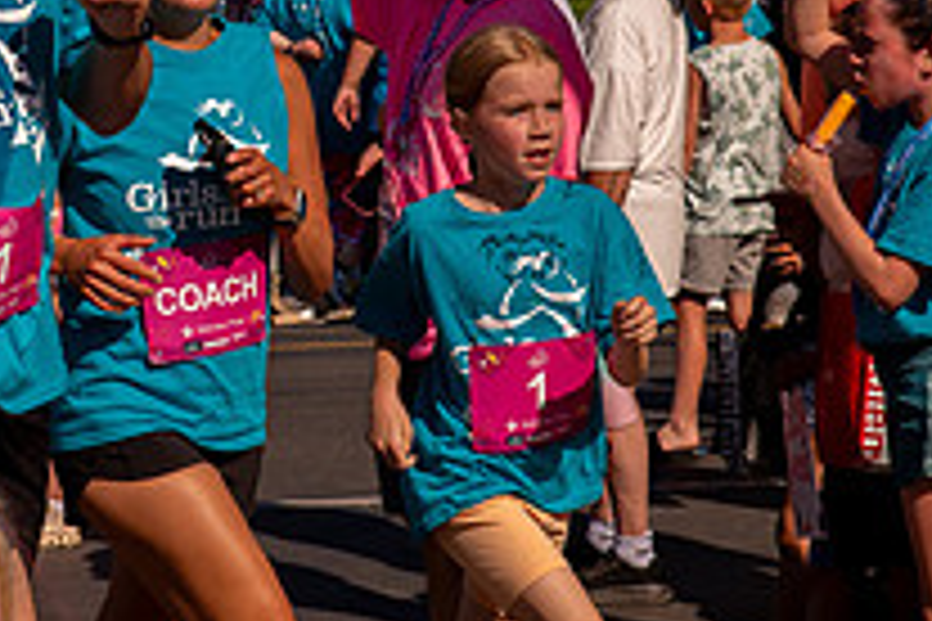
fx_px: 7145
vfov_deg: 5.0
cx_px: 54
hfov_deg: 7.4
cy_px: -4
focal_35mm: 276
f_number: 11
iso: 800
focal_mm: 95
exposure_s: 1/1600
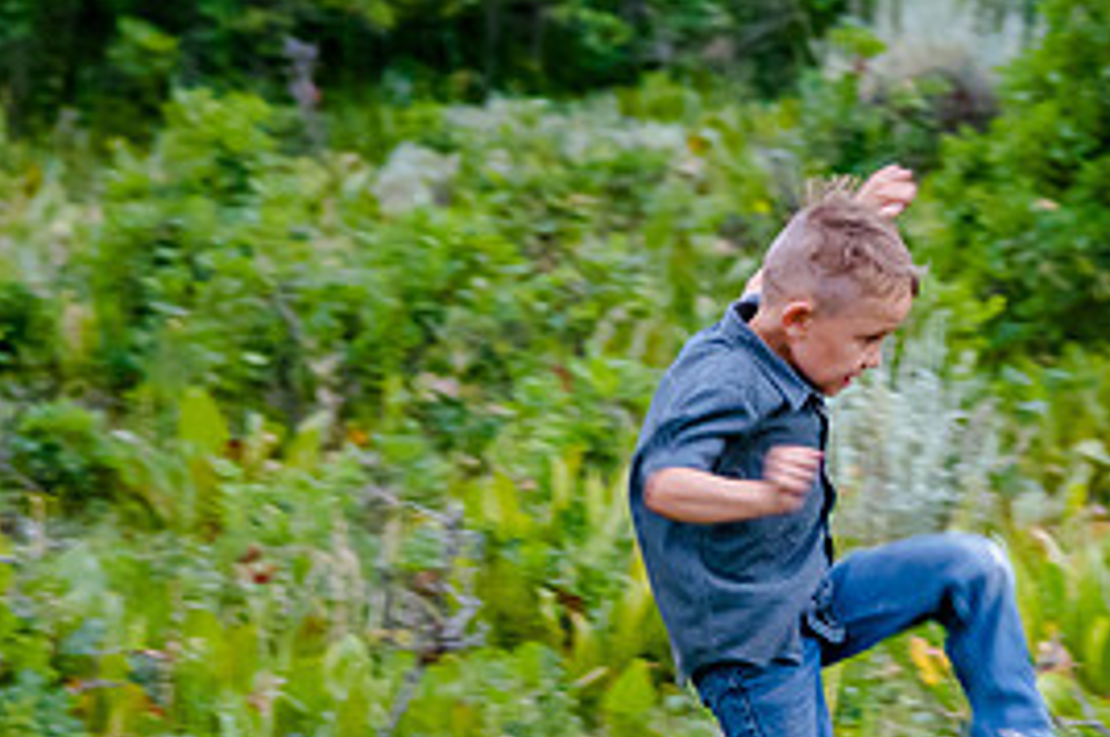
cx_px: 1273
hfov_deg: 8.5
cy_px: 422
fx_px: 7360
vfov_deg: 5.7
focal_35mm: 239
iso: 4000
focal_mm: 82
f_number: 4
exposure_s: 1/125
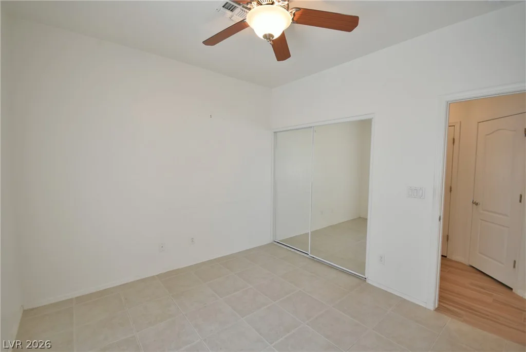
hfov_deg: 100.4
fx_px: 219
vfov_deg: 77.4
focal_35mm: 15
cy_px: 176
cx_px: 263
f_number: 7.1
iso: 1000
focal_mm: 10
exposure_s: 1/15
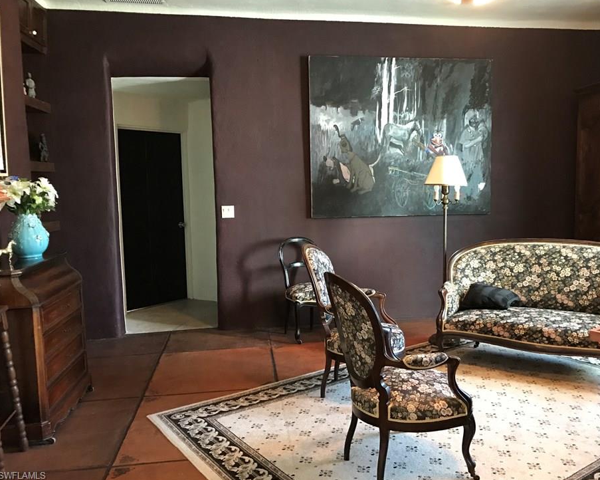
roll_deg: +0.8
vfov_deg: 47.1
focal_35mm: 31
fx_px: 550
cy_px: 227
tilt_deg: -3.1
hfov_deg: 57.0
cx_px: 337
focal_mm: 3.99
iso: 100
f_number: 1.8
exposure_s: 1/15
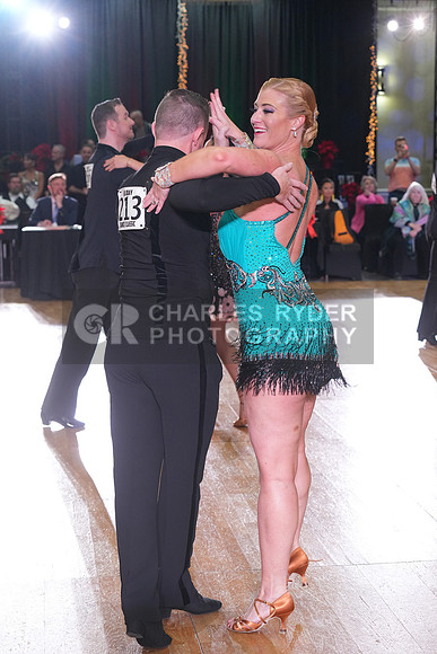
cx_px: 218
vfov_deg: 28.8
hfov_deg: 19.5
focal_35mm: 70
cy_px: 327
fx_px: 1274
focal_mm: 70
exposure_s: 1/200
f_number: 5.6
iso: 2500
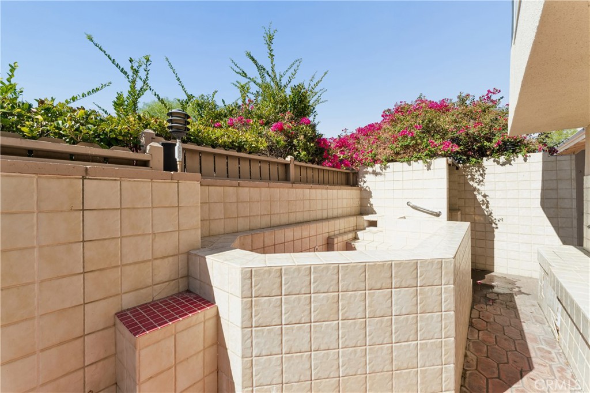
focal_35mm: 14
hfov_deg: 104.3
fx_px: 229
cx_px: 295
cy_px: 196
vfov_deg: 81.2
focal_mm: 14
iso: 100
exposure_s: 1/6
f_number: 22
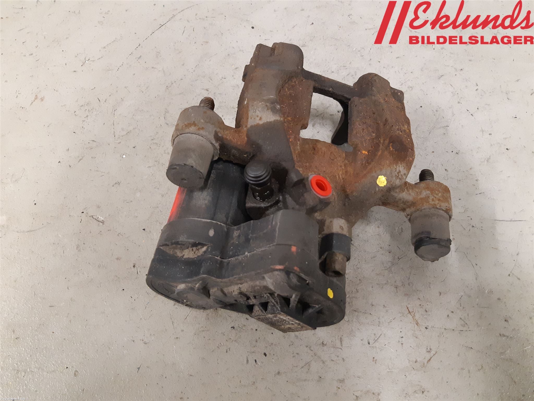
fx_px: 401
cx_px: 267
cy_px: 200
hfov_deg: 67.3
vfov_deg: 53.1
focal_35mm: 26
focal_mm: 3.93
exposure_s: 1/50
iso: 320
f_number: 1.7
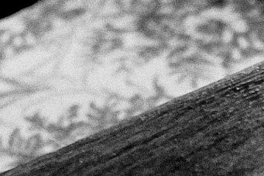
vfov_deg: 5.4
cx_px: 216
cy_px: 387
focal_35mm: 249
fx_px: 1825
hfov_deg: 8.3
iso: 640
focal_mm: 35
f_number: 2.5
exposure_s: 1/60
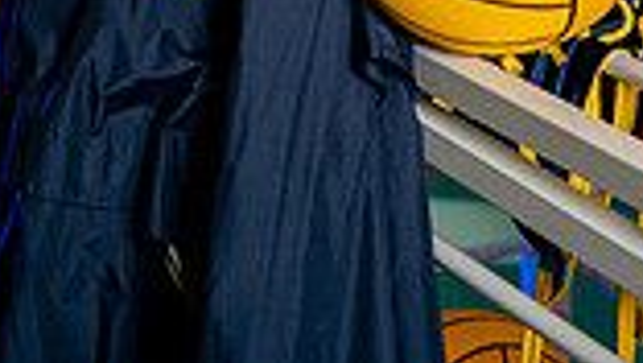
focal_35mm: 166
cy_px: -561
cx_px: 429
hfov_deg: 12.9
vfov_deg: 6.9
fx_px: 2832
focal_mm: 55
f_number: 5
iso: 80
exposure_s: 1/400
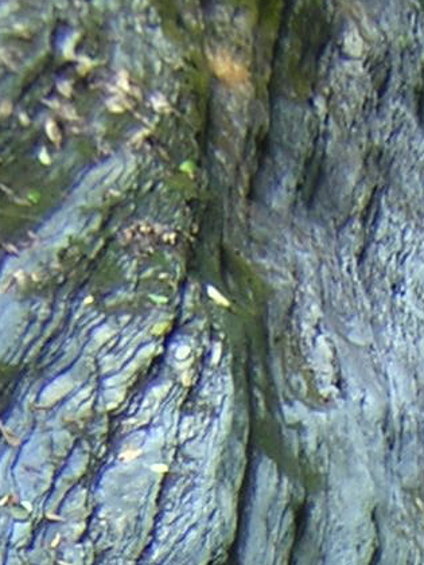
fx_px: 2237
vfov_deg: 12.9
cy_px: 1068
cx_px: 676
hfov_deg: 10.4
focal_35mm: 137
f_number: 2.6
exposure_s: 1/15.2
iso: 100
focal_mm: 4.7
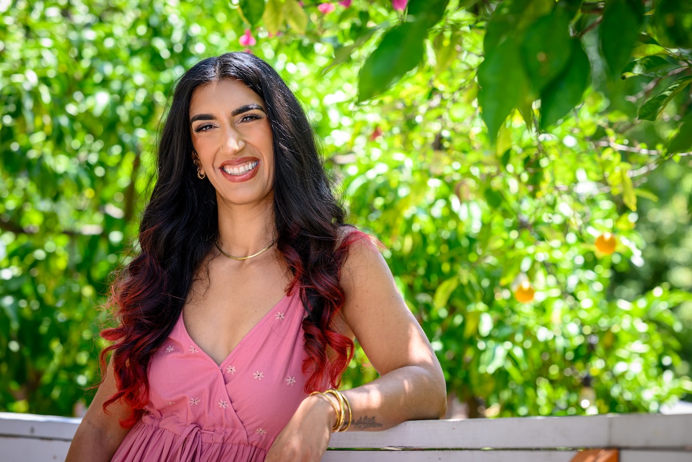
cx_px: 346
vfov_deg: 16.1
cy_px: 231
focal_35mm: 85
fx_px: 1634
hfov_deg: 23.9
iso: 200
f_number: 3.5
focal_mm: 85
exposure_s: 1/200
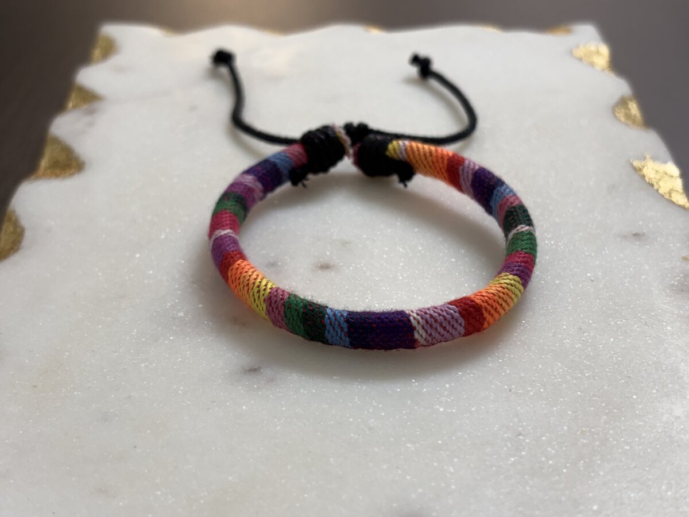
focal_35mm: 52
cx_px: 344
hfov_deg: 36.8
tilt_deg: -31.8
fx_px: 1035
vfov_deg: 28.0
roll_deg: +0.9
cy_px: 258
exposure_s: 1/60
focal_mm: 5.96
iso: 40
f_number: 1.6
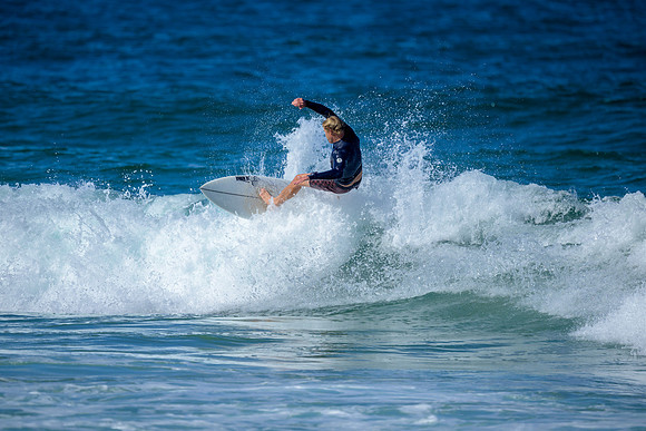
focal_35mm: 800
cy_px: 216
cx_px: 323
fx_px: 14358
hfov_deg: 2.6
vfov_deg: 1.7
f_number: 6.3
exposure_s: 1/2500
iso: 250
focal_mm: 800
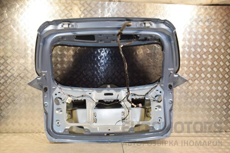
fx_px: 211
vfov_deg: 40.0
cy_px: 76
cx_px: 115
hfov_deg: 57.2
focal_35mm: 33
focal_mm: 22
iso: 800
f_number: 5.6
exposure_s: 1/200
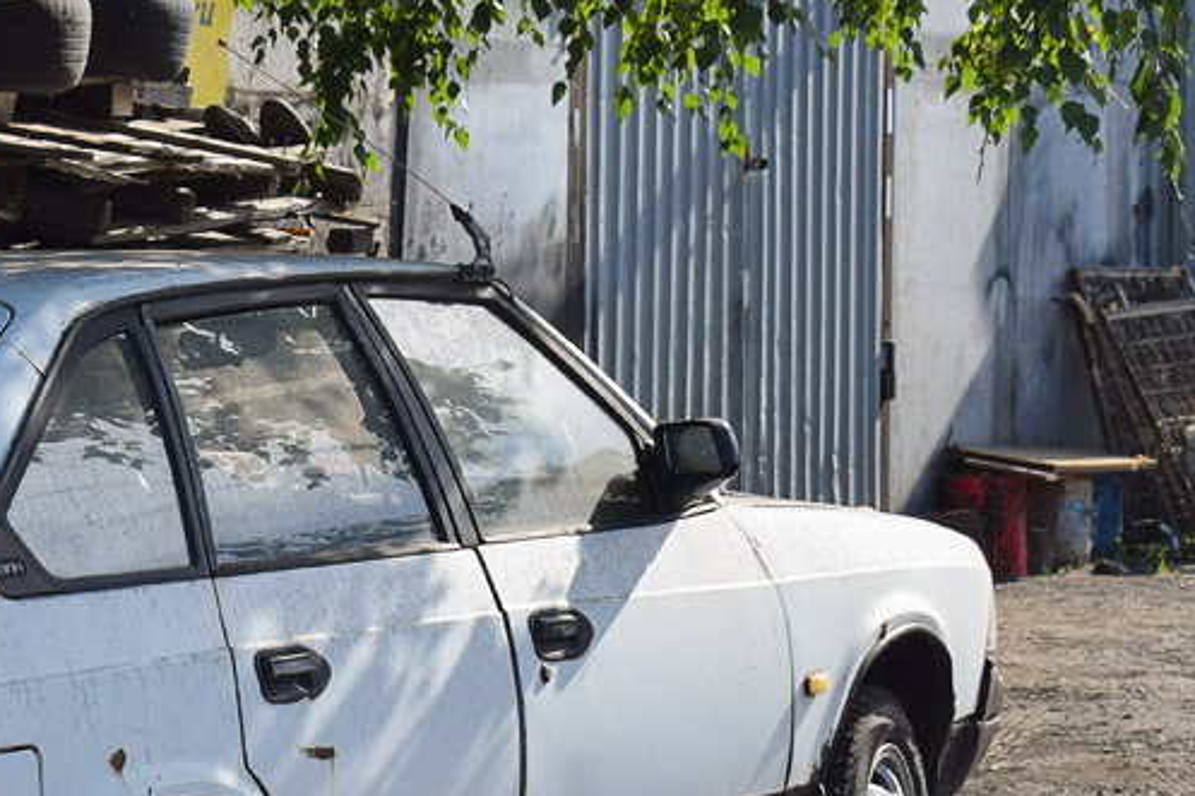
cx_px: 26
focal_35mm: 145
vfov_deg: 9.5
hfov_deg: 14.0
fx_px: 4811
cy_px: 455
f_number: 6.3
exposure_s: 1/500
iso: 200
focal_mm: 40
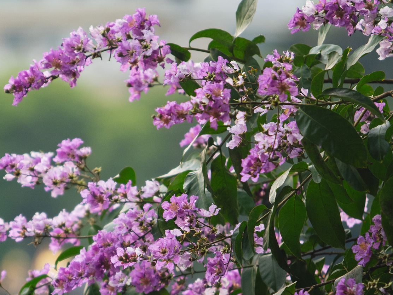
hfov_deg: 3.8
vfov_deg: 2.9
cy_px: 233
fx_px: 5894
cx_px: 87
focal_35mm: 519
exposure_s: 1/200
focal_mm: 200
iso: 640
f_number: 2.8
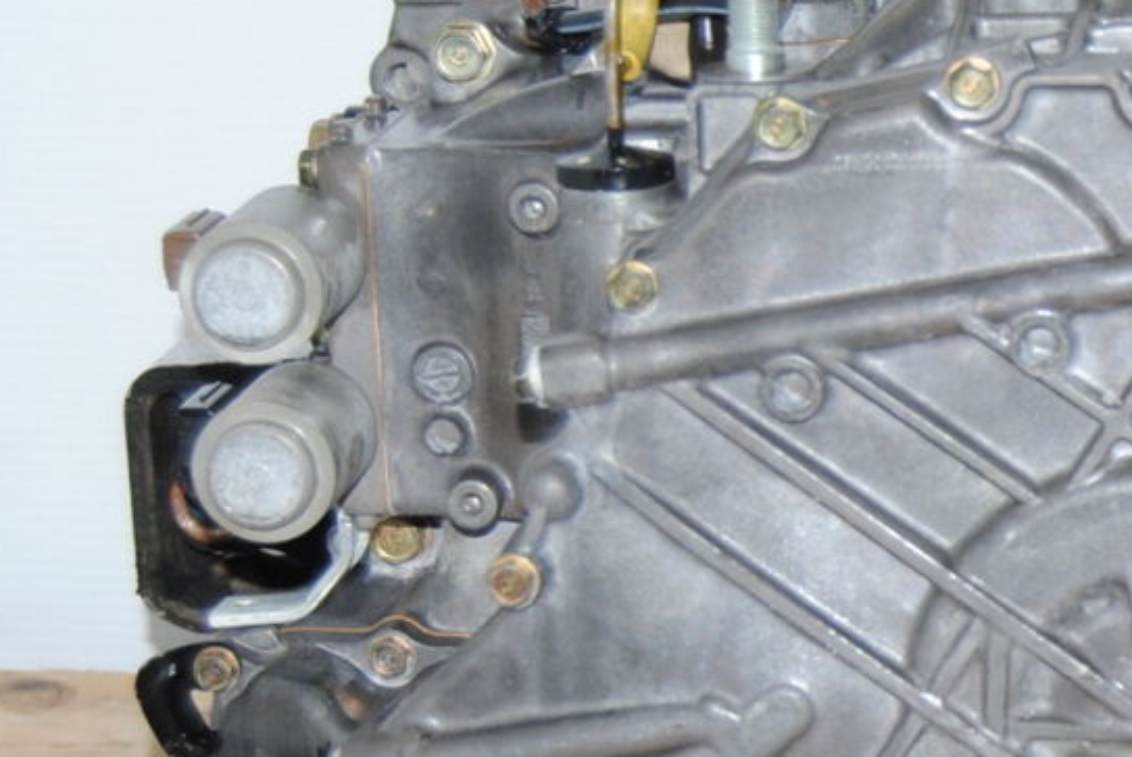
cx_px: 1420
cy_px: 522
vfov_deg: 8.2
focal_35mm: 168
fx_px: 5287
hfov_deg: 11.9
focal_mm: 38
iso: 400
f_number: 4.8
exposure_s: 1/200
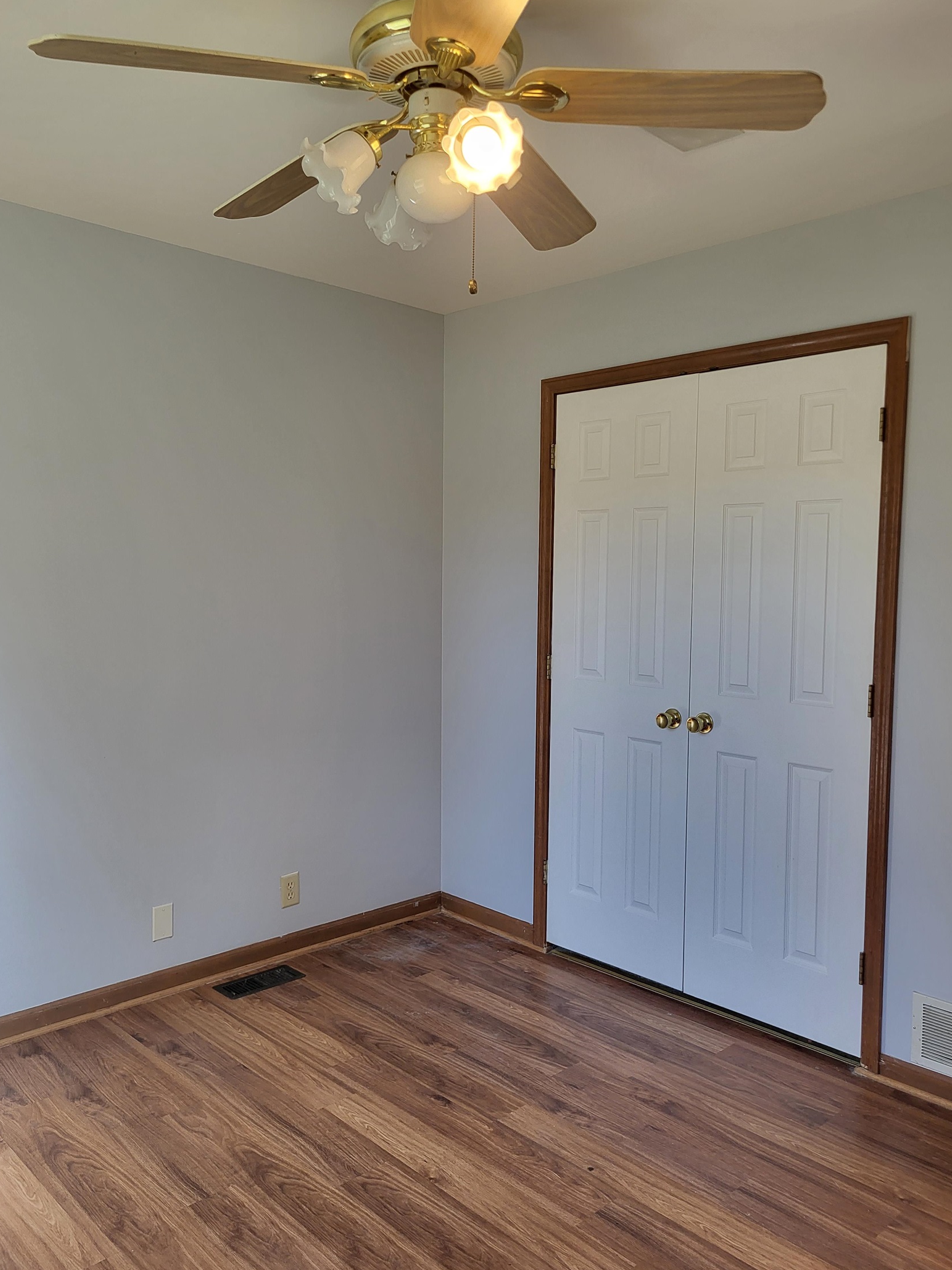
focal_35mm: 27
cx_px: 470
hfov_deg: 51.3
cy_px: 638
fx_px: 990
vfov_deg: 65.3
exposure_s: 1/120
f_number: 1.8
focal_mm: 5.4
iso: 100
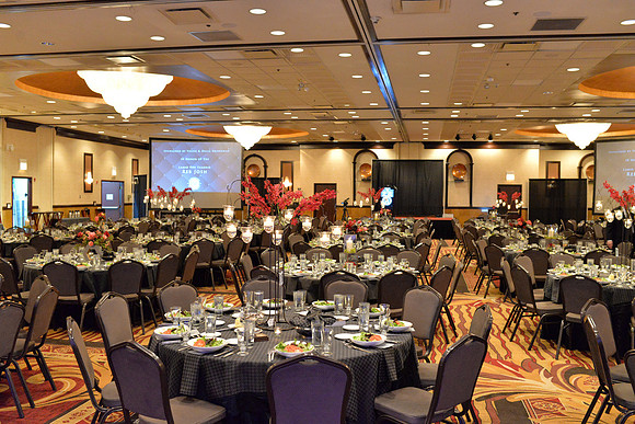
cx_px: 318
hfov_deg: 54.4
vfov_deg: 37.9
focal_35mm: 35
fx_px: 617
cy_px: 212
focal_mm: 35
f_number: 4.5
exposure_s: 1/60
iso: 5000
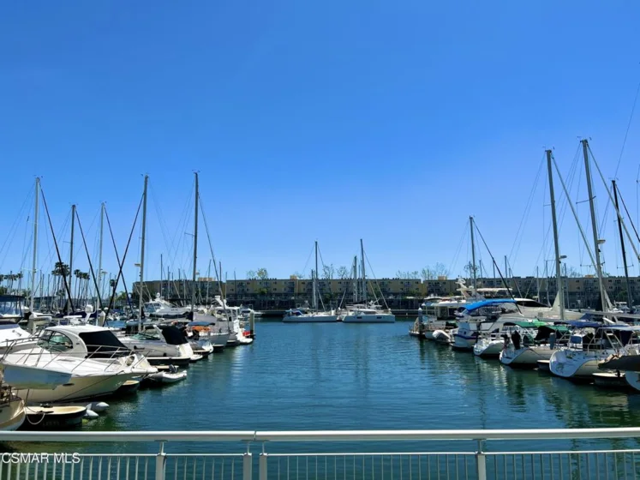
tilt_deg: +7.0
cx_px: 320
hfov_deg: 67.3
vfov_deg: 53.1
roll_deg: +0.8
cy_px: 240
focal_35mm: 26
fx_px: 481
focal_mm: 5.7
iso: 50
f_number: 1.5
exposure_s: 1/6993
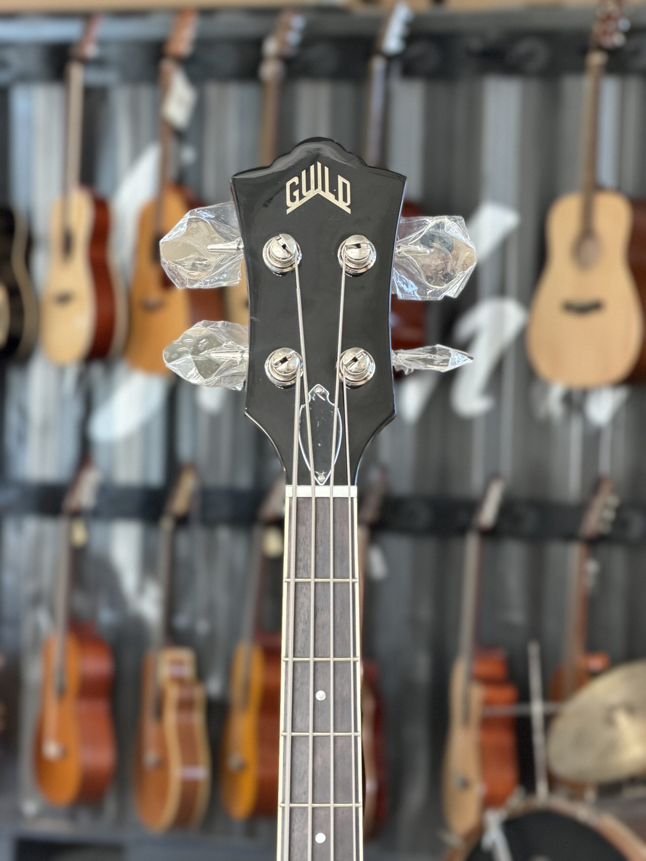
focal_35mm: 100
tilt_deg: -2.5
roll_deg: -1.7
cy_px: 430
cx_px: 323
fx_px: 2488
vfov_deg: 19.6
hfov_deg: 14.8
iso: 320
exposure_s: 1/121
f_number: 2.8
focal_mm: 16.89
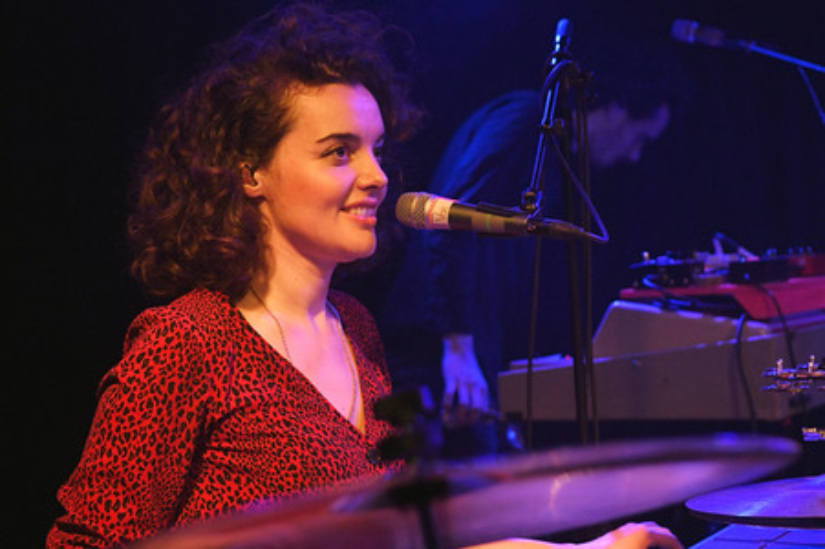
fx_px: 1717
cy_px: 274
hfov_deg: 27.0
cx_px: 412
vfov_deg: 18.2
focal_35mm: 75
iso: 3200
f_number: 3.5
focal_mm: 50
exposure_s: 1/125
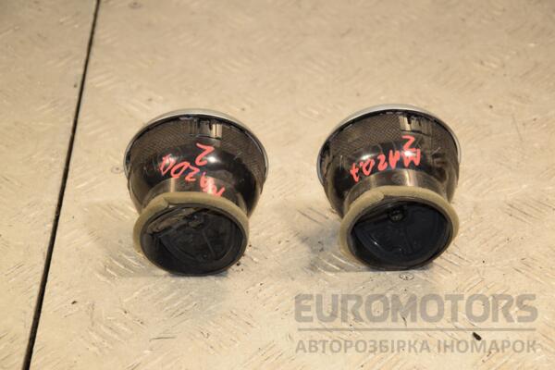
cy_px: 185
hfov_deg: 19.5
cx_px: 278
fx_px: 1619
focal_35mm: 105
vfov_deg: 13.0
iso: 800
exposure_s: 1/200
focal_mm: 70
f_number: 6.3
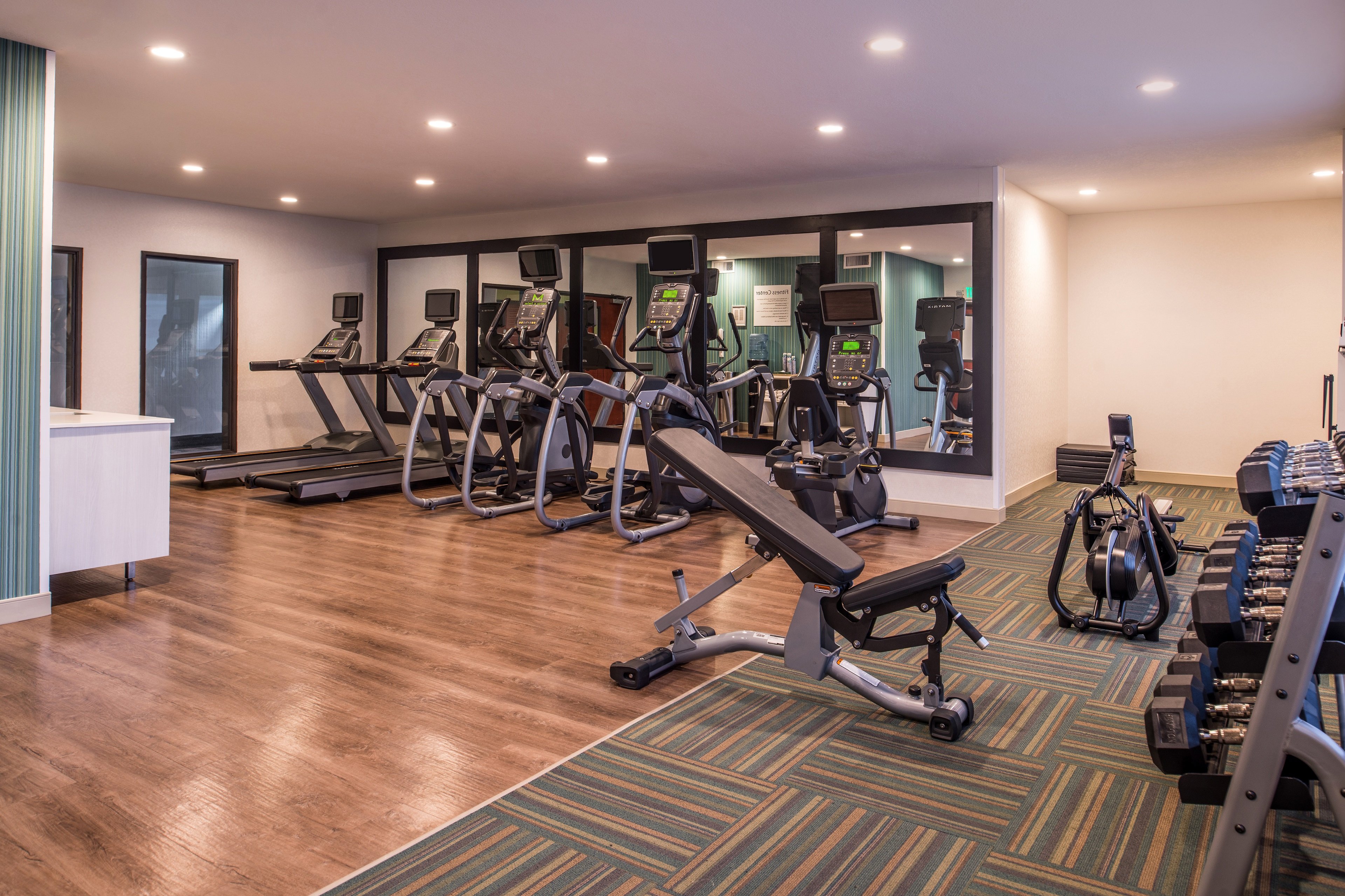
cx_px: 672
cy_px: 448
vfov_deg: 53.1
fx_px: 896
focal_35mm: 24
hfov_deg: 73.8
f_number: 7.1
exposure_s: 1/1.25
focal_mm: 24
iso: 100
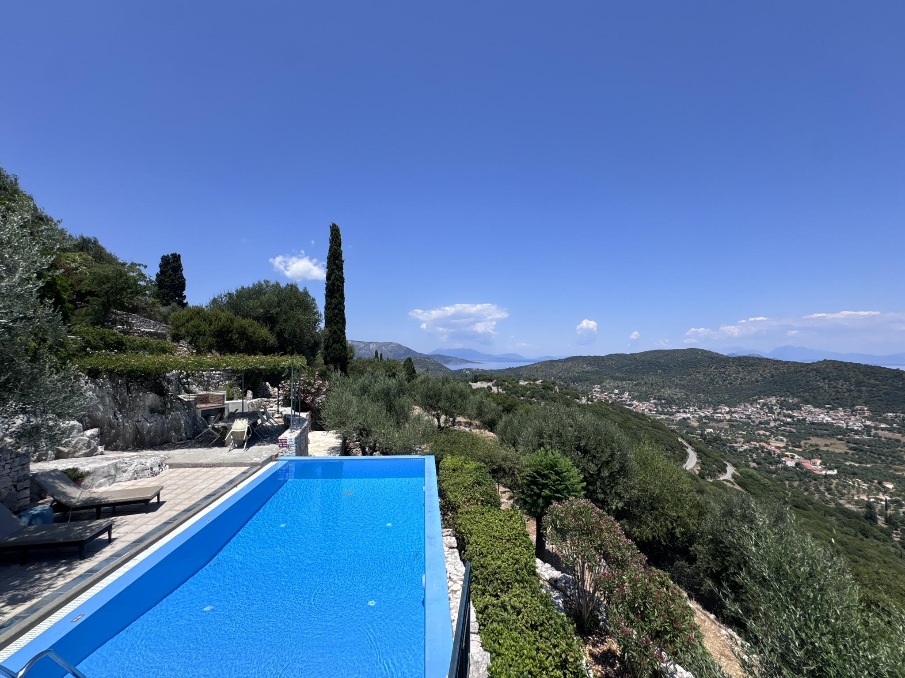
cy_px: 339
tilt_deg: +2.7
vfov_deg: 85.7
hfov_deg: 102.1
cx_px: 452
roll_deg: -0.3
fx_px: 366
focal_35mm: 14
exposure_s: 1/2584
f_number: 2.2
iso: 50
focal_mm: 2.22
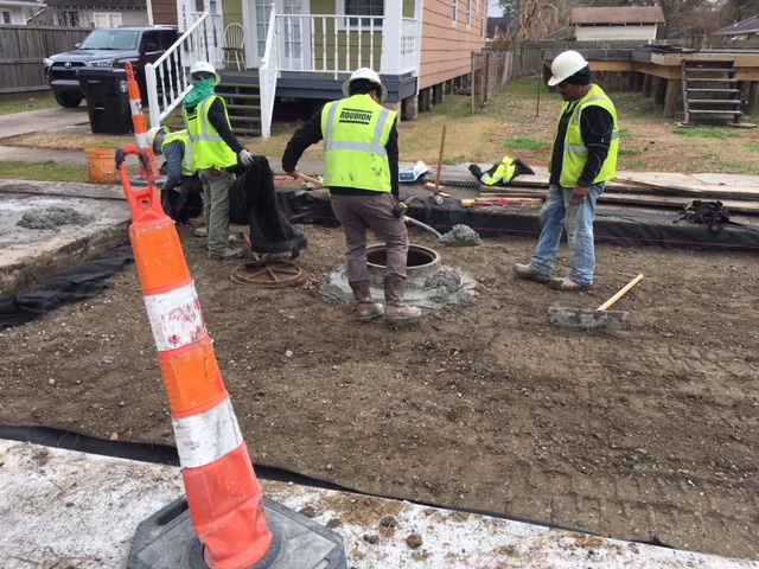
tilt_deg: -20.4
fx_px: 636
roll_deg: -2.8
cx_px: 380
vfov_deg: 48.2
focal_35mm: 29
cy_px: 284
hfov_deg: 61.7
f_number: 2.2
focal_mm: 4.15
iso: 25
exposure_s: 1/349
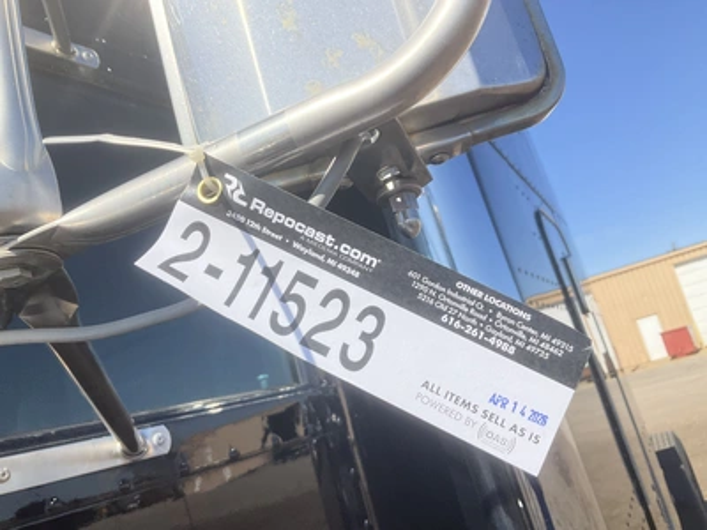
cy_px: 265
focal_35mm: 29
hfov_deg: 61.7
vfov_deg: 48.2
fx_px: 592
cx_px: 354
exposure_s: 1/2538
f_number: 1.8
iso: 25
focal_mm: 3
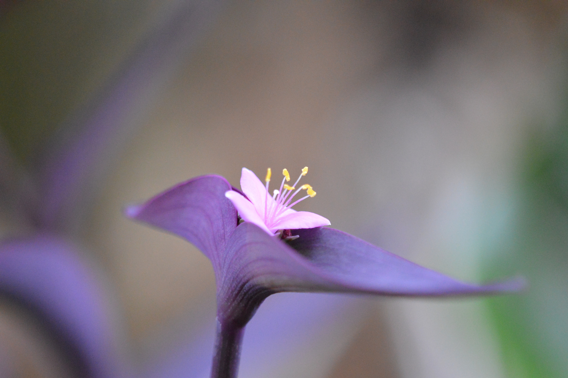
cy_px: 189
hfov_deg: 7.6
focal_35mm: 270
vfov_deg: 5.1
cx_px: 284
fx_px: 4256
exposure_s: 1/160
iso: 3200
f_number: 3.8
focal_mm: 180
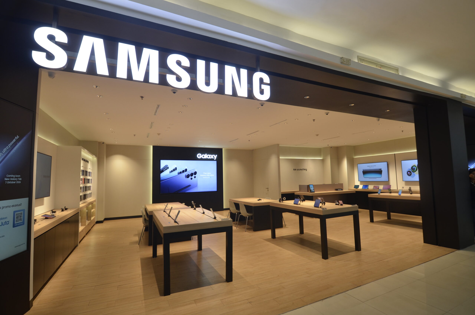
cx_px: 238
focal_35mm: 16
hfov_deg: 95.1
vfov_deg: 71.8
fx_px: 217
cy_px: 158
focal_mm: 11
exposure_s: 1/125
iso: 320
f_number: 5.6
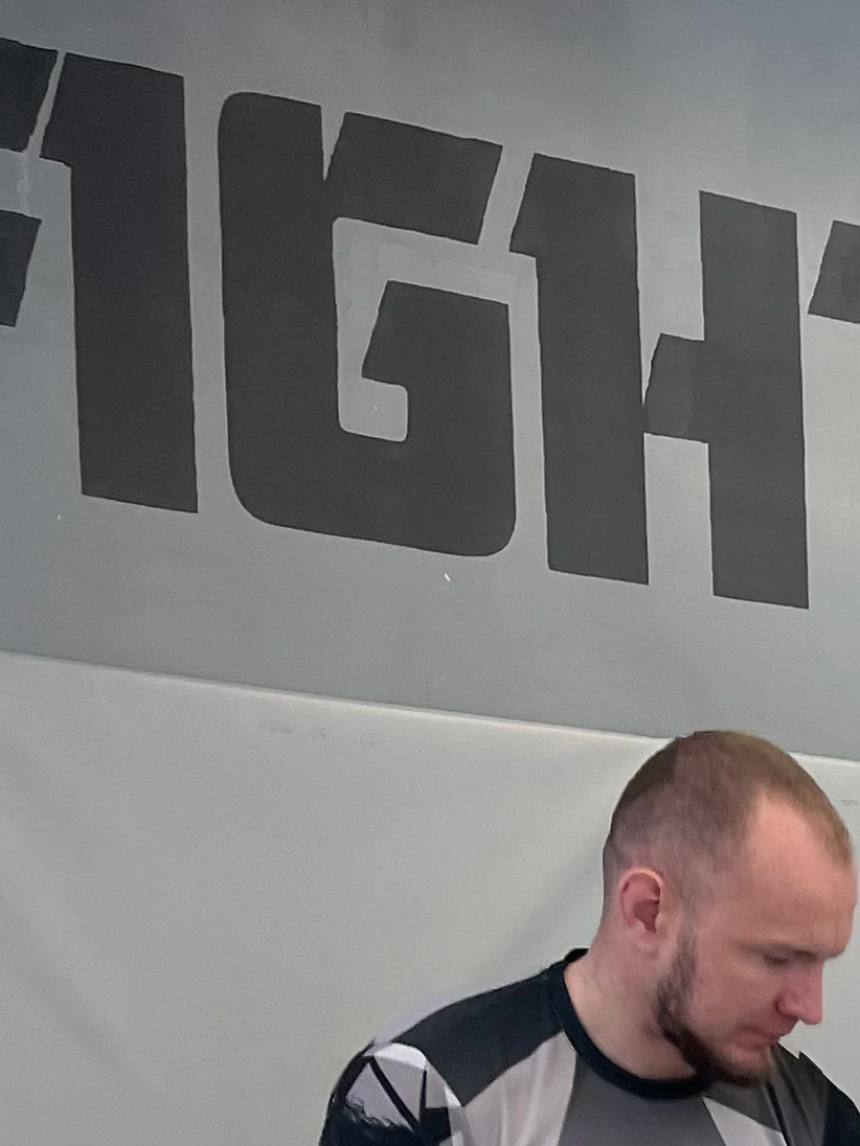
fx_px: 3048
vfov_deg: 18.7
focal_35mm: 92
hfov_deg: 14.5
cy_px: 1736
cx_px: 1430
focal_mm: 5.1
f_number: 1.6
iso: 40
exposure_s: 1/100
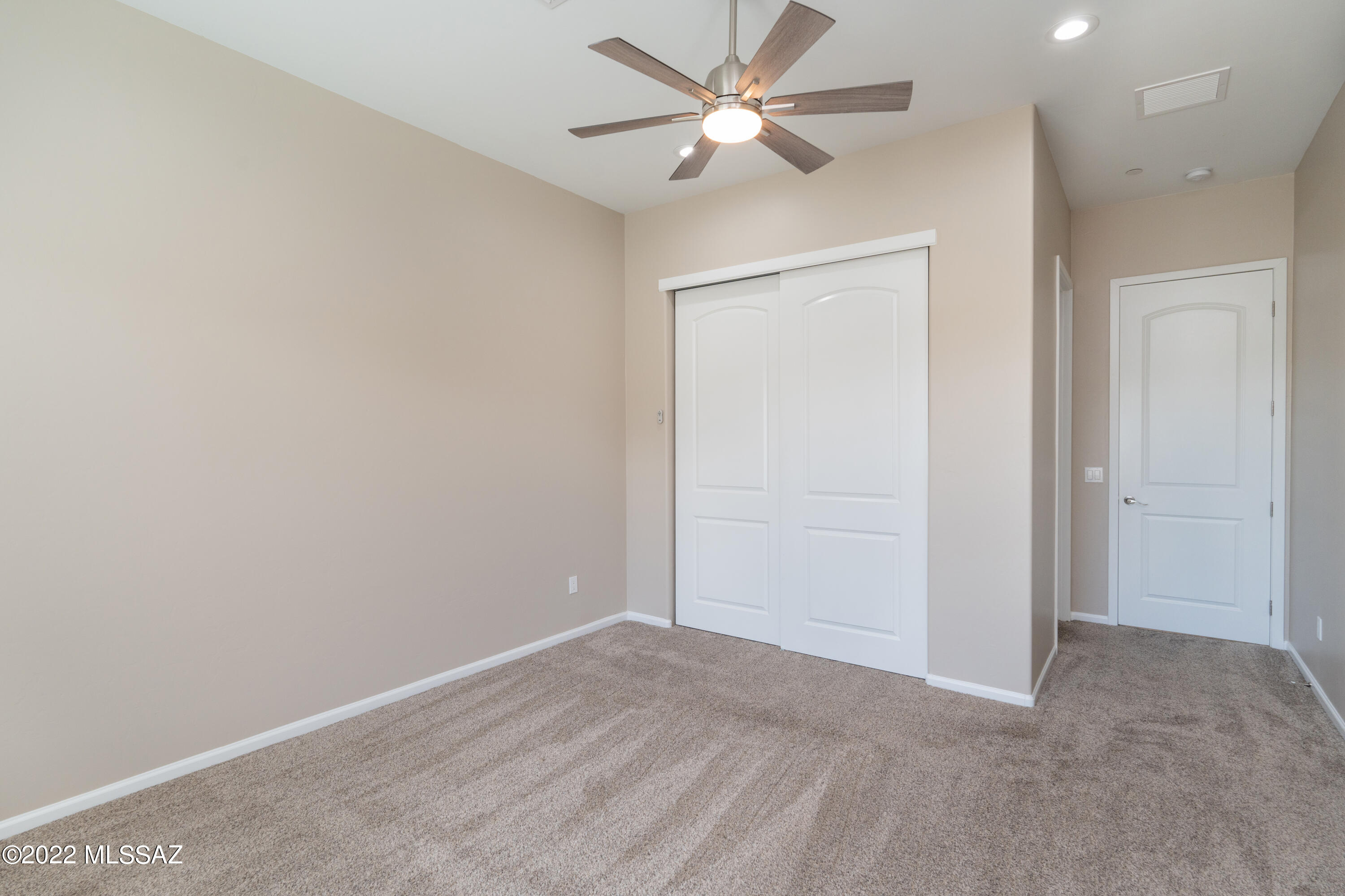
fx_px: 635
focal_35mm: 17
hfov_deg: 93.3
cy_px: 448
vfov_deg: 70.4
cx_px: 672
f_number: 8
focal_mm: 17
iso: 500
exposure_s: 1/30
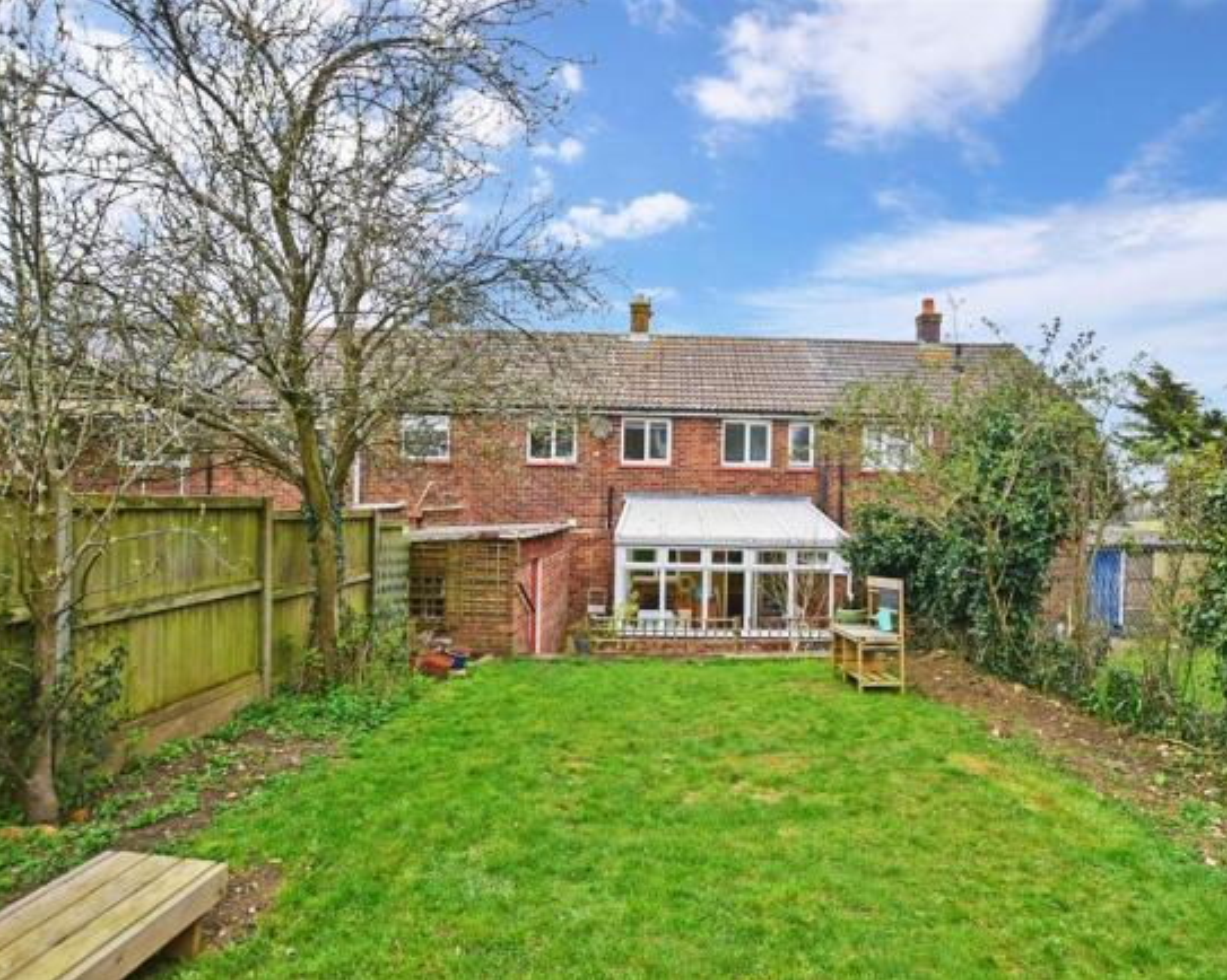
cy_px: 491
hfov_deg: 89.3
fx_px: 617
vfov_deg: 76.9
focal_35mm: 17
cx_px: 680
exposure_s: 1/500
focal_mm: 10
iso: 400
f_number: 7.1
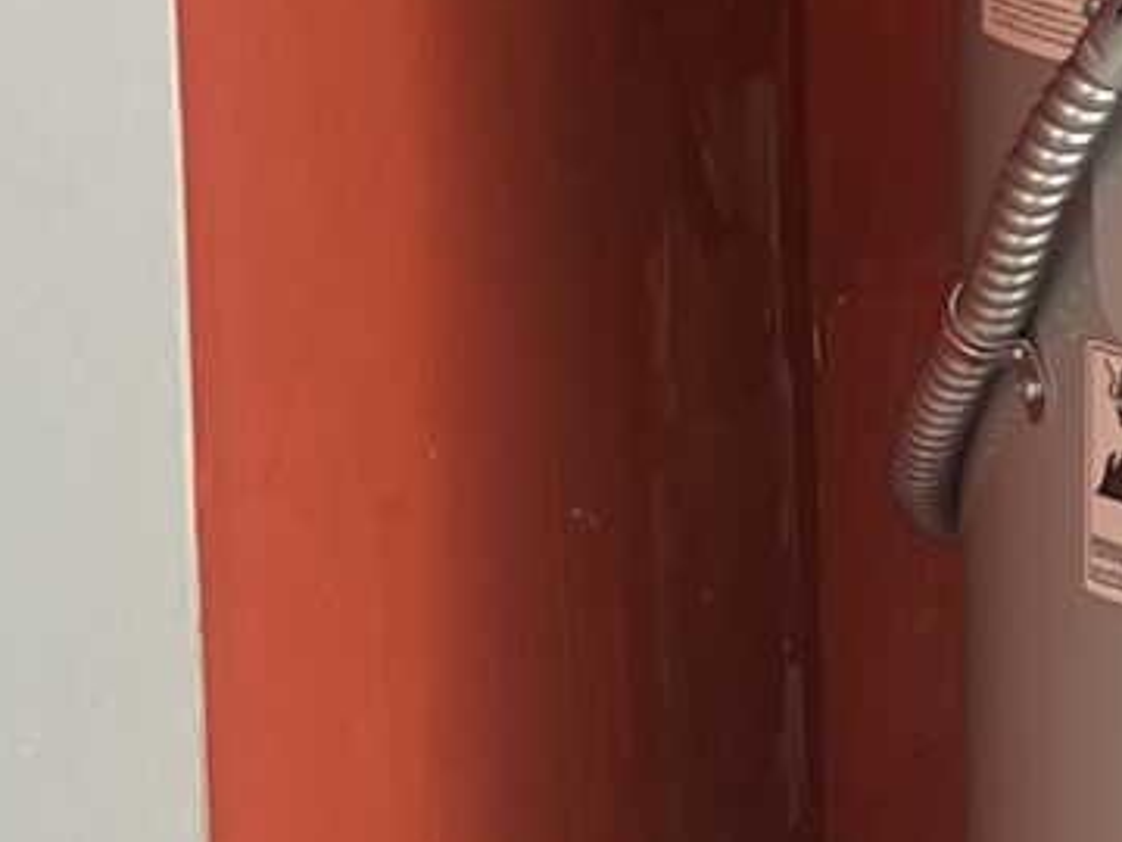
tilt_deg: -6.1
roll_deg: +0.1
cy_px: -115
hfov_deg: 10.0
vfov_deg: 8.0
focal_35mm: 185
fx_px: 5996
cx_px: 2110
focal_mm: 5.7
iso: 125
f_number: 1.5
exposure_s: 1/120
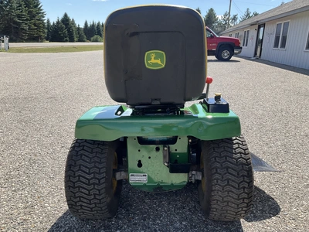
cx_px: 154
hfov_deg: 61.7
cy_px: 116
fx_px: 259
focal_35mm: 29
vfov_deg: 48.2
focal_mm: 3
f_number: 1.8
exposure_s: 1/1121
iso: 25
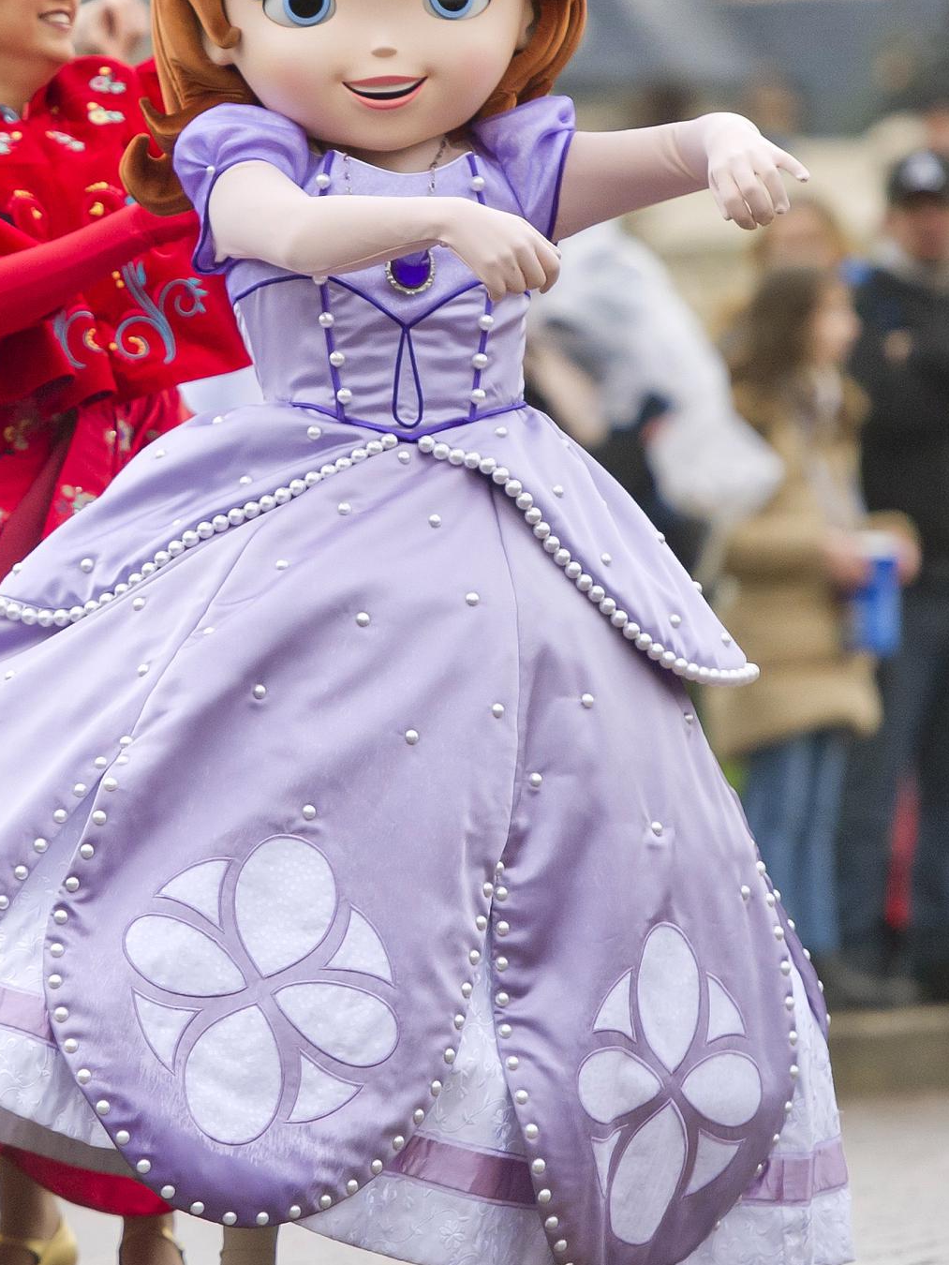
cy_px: 458
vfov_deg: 4.6
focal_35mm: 429
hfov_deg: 3.5
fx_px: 15676
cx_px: 170
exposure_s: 1/6400
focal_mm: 170
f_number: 2.8
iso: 1600
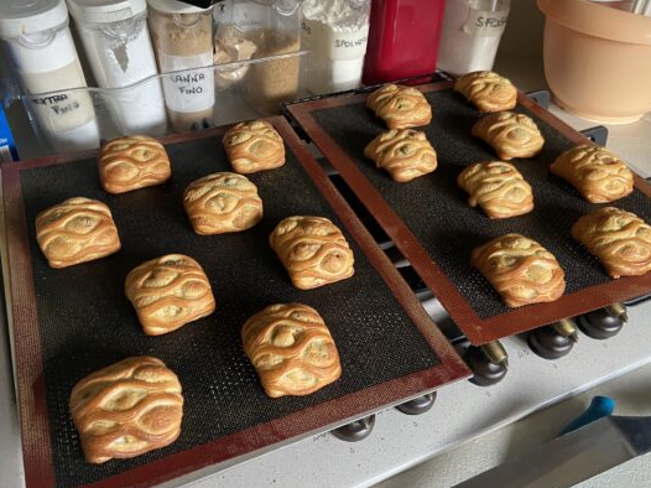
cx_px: 320
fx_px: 620
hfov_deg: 55.4
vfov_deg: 42.9
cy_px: 249
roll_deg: -2.4
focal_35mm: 33
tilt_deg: -42.9
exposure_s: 1/50
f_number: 1.8
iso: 320
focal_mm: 4.25
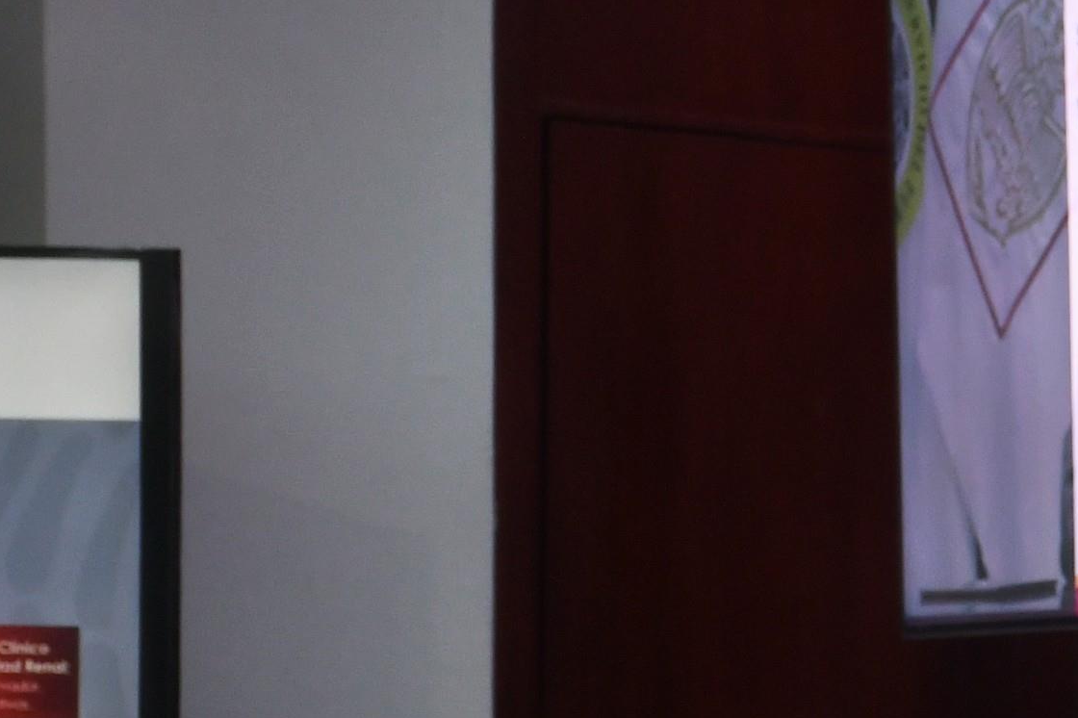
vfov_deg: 5.8
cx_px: 2005
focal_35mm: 235
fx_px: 7034
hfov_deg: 8.4
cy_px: 999
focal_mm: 42
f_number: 5
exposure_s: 1/50
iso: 800
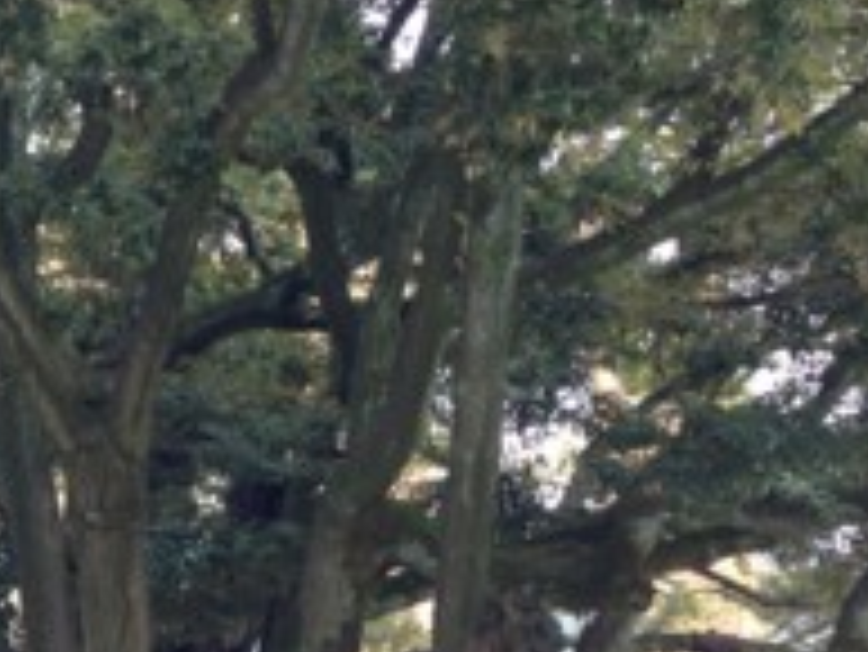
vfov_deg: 18.8
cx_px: -49
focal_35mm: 77
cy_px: 585
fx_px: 1932
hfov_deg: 23.9
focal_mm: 4.12
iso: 64
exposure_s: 1/120
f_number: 2.4
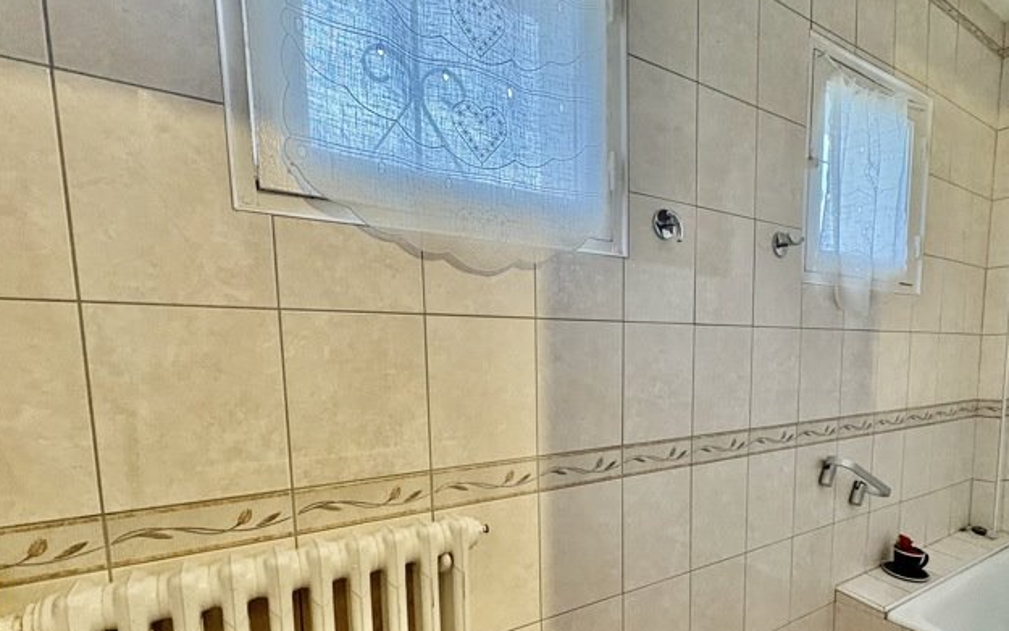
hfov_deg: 87.7
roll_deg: +0.6
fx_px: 523
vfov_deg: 60.9
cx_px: 559
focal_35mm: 19
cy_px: 416
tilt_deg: -5.9
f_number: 2.2
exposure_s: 1/60
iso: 400
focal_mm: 2.22
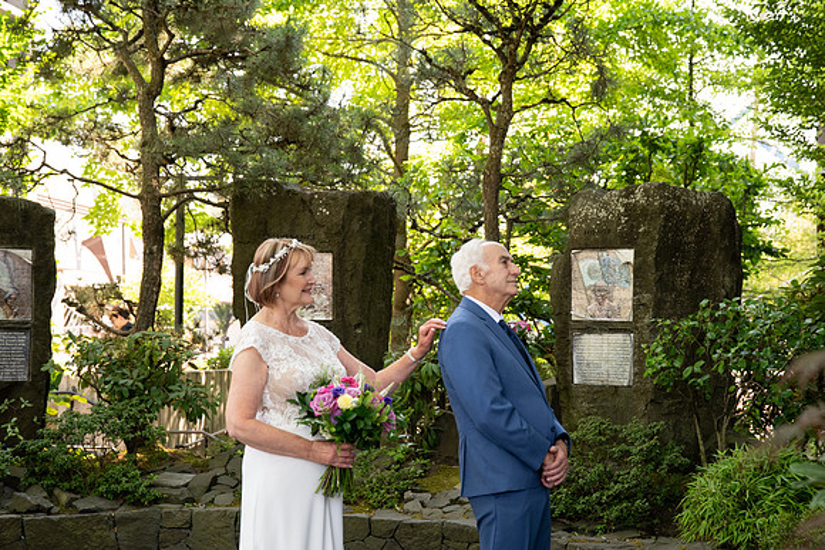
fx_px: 1284
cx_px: 412
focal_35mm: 56
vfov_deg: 24.2
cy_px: 275
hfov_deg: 35.6
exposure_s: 1/400
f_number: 4
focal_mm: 56
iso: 1000
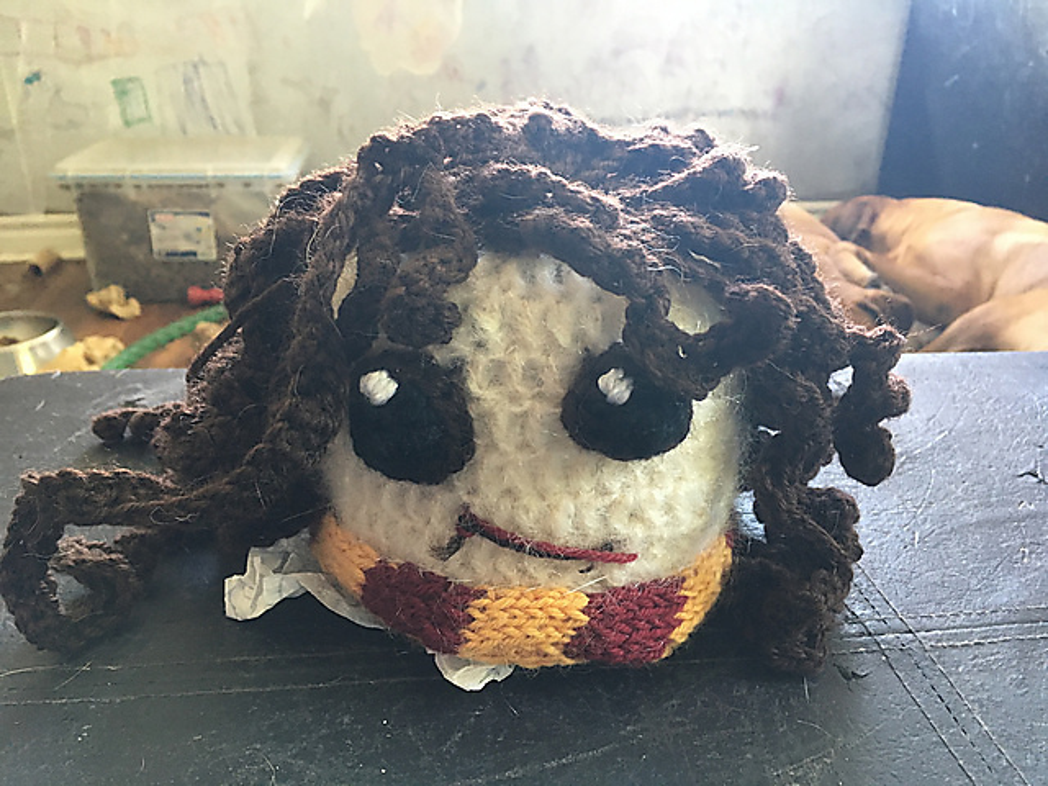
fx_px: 878
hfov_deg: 61.7
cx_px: 524
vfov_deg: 48.2
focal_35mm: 29
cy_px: 393
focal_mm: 4.15
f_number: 2.2
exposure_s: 1/30
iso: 125
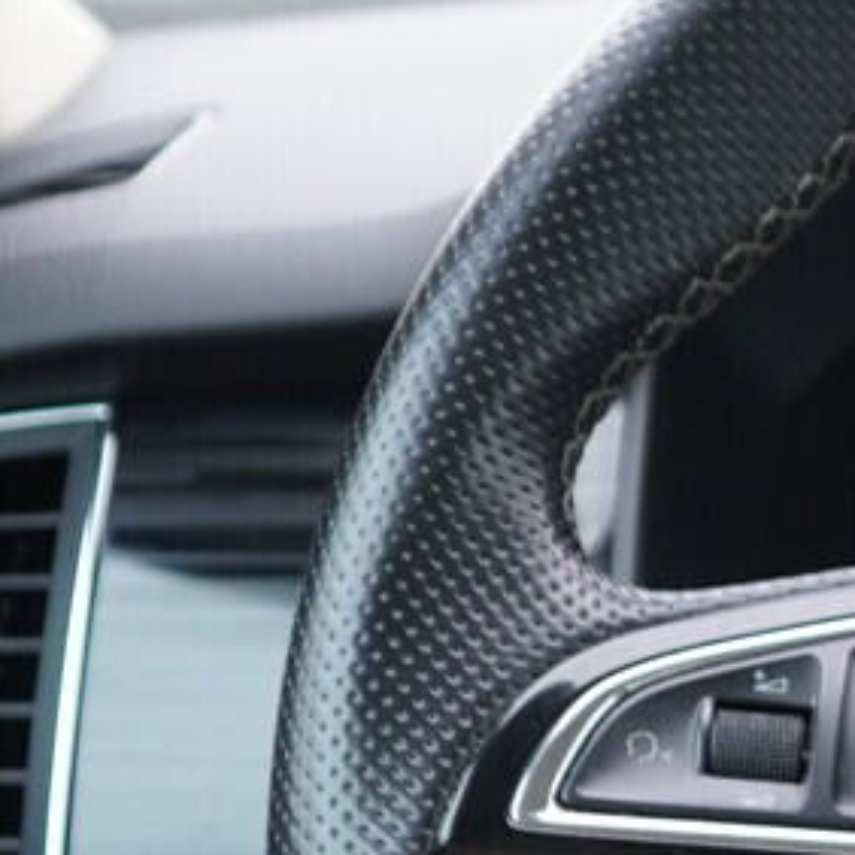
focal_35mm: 156
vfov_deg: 11.1
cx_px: 1449
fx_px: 4359
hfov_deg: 10.6
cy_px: 791
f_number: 2.8
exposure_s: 1/40
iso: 320
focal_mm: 24
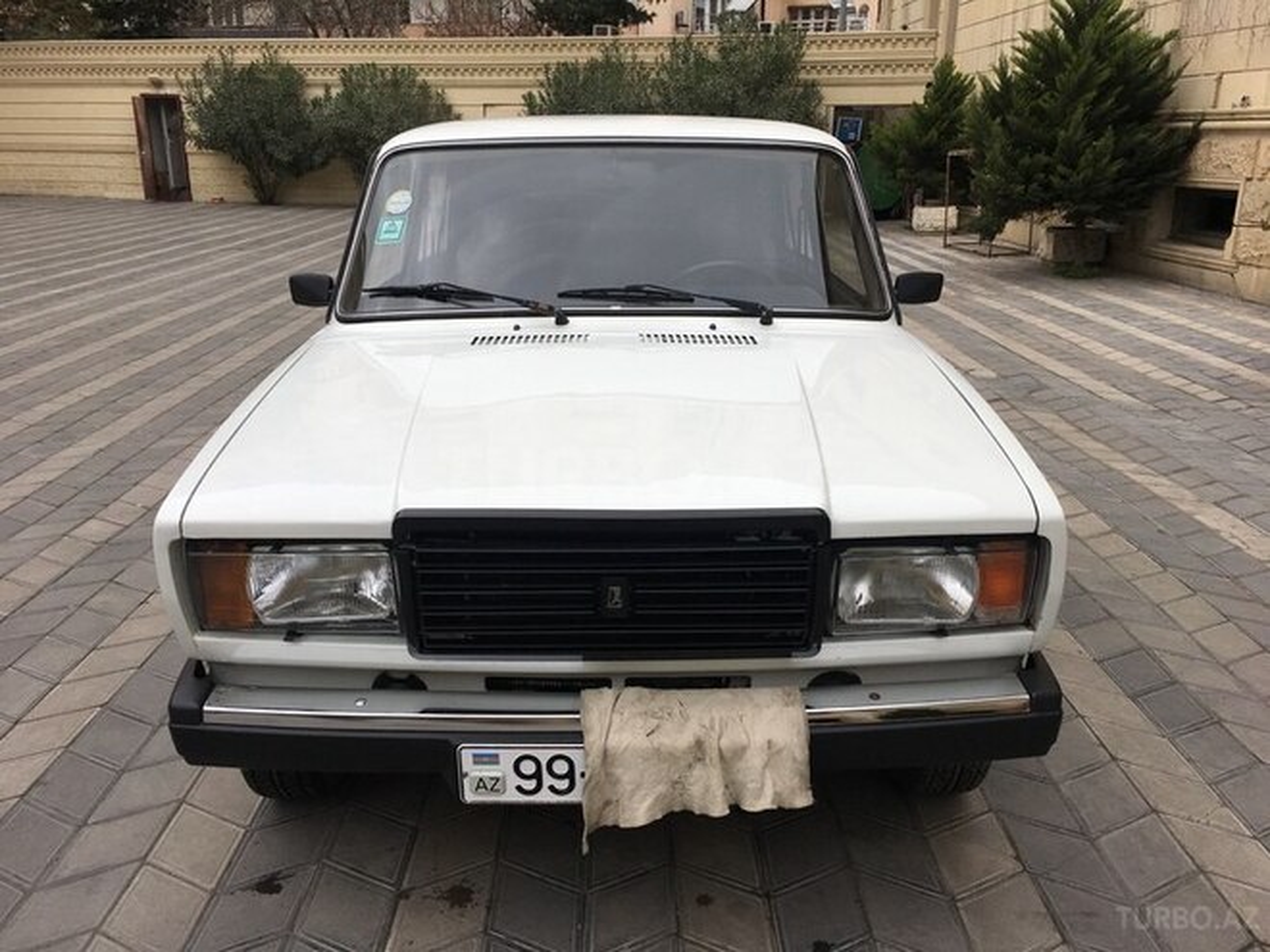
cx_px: 635
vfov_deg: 48.2
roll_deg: -1.3
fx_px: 1064
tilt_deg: -18.3
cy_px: 476
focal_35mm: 29
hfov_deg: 61.7
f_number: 2.2
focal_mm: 4.15
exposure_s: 1/596
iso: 25
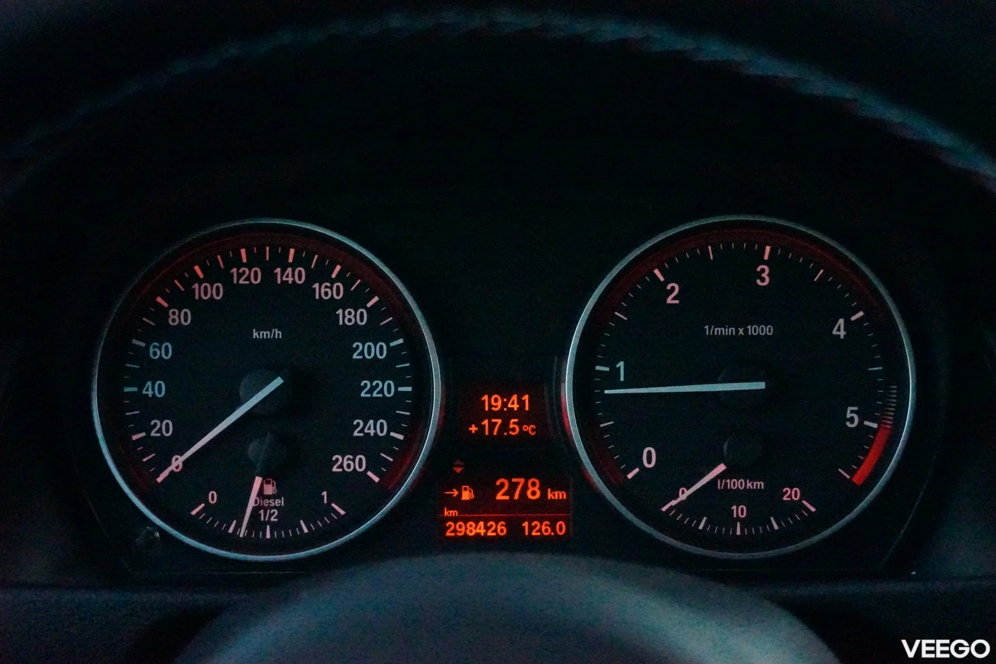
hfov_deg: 34.2
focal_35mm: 58
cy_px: 332
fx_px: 1618
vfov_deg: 23.2
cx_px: 498
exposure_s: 1/4000
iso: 51200
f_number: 5.6
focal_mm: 39
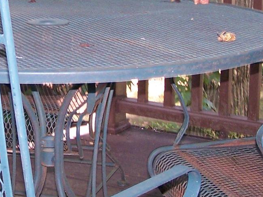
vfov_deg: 12.4
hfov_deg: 16.5
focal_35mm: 119
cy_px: 25
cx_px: 65
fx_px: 904
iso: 140
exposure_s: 1/60
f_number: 2.8
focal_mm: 6.3
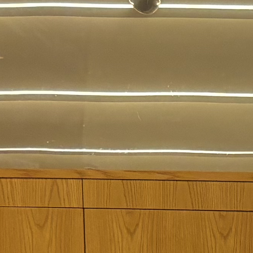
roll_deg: -1.5
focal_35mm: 197
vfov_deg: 8.3
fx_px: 1629
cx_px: 1016
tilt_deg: -5.6
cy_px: 541
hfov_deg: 6.9
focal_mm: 5.96
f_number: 1.6
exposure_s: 1/120
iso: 50
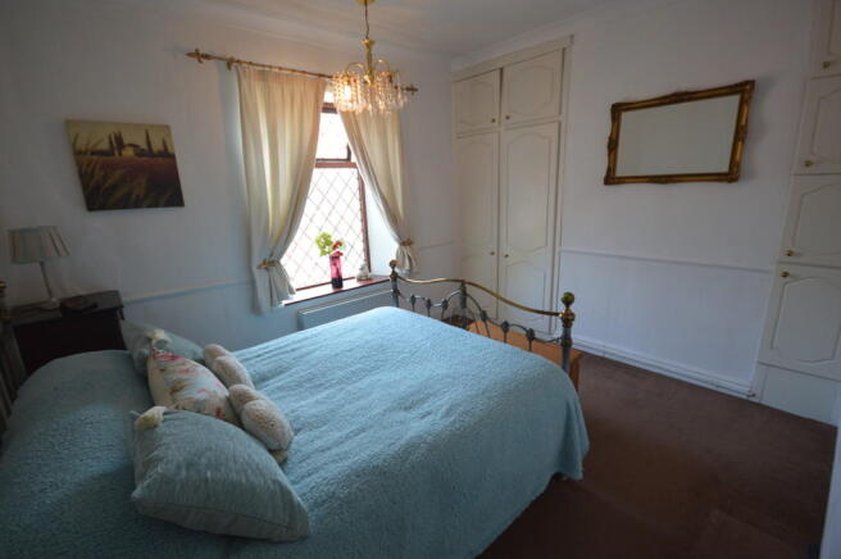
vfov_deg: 77.2
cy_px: 280
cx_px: 420
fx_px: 350
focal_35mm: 15
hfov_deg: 100.4
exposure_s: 1/60
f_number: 4
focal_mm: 10
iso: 640
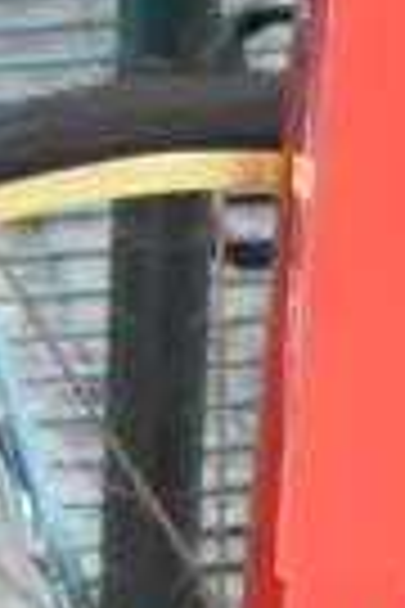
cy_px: 1142
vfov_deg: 4.8
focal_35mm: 426
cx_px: 212
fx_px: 7188
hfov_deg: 3.2
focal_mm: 42
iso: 6400
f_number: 6.3
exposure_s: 1/160
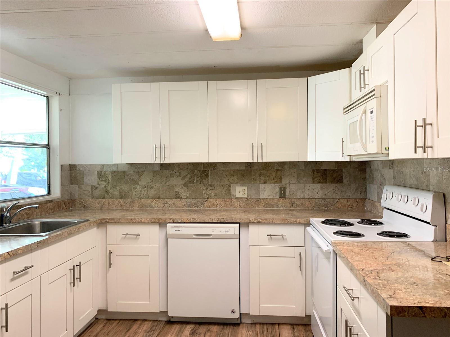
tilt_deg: +0.6
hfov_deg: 67.3
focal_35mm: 26
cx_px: 225
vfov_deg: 53.1
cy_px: 168
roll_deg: +0.4
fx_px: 338
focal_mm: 4.25
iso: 125
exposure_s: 1/60
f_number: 1.8
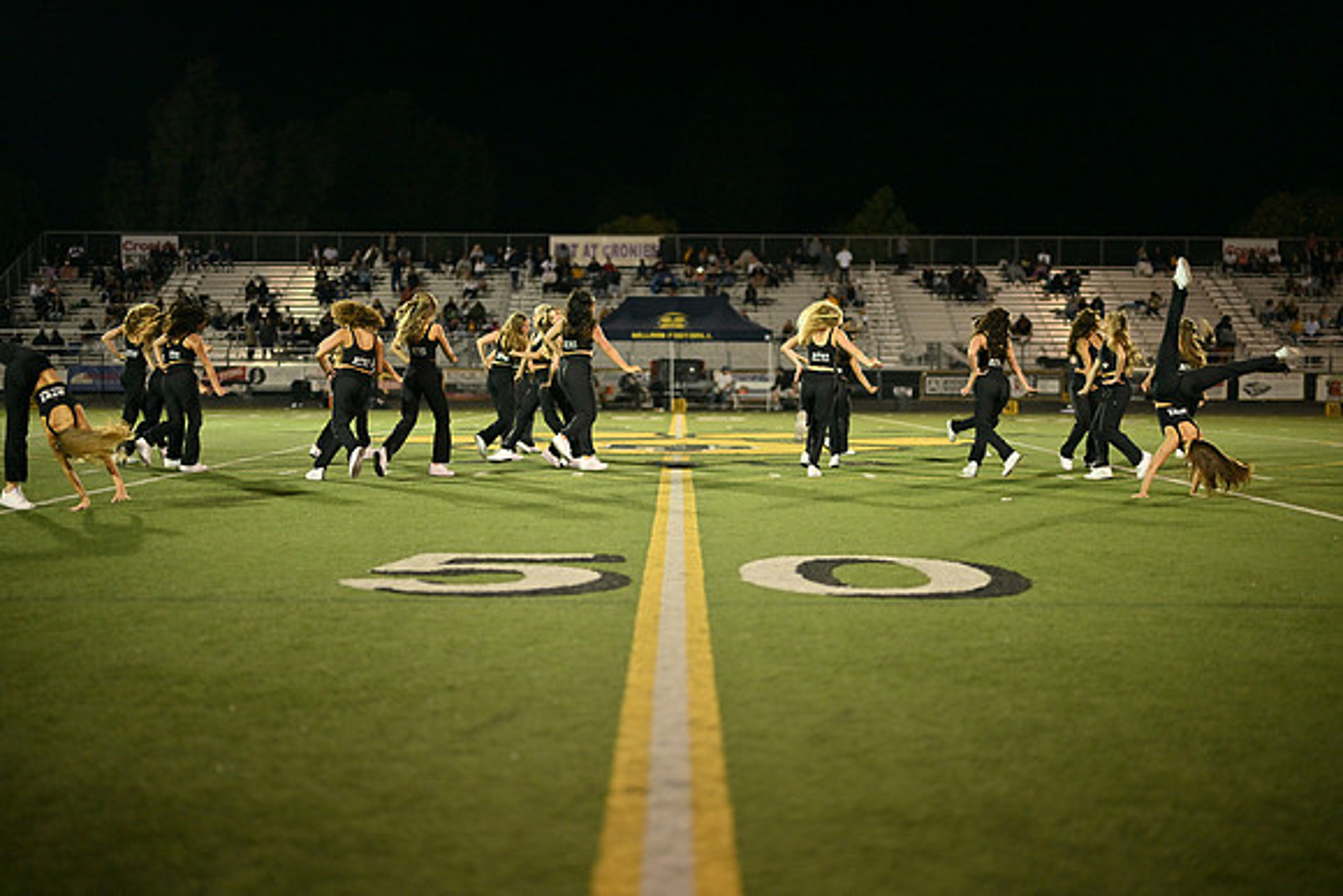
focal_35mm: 50
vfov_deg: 27.0
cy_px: 448
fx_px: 1866
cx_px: 672
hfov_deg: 39.6
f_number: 1.2
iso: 400
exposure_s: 1/640
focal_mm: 50
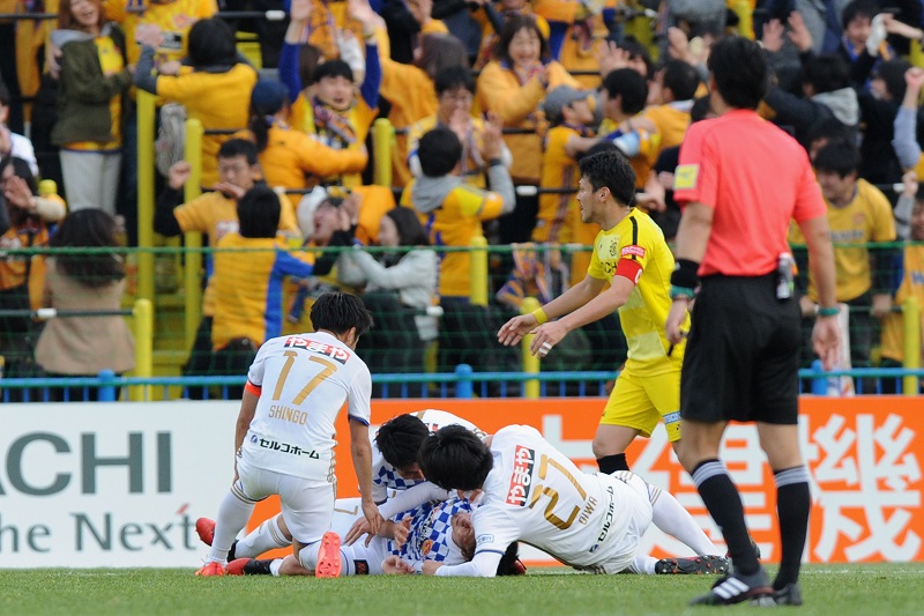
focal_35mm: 400
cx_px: 462
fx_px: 10264
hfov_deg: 5.2
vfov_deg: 3.4
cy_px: 308
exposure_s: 1/1250
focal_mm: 400
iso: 1000
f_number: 4.5
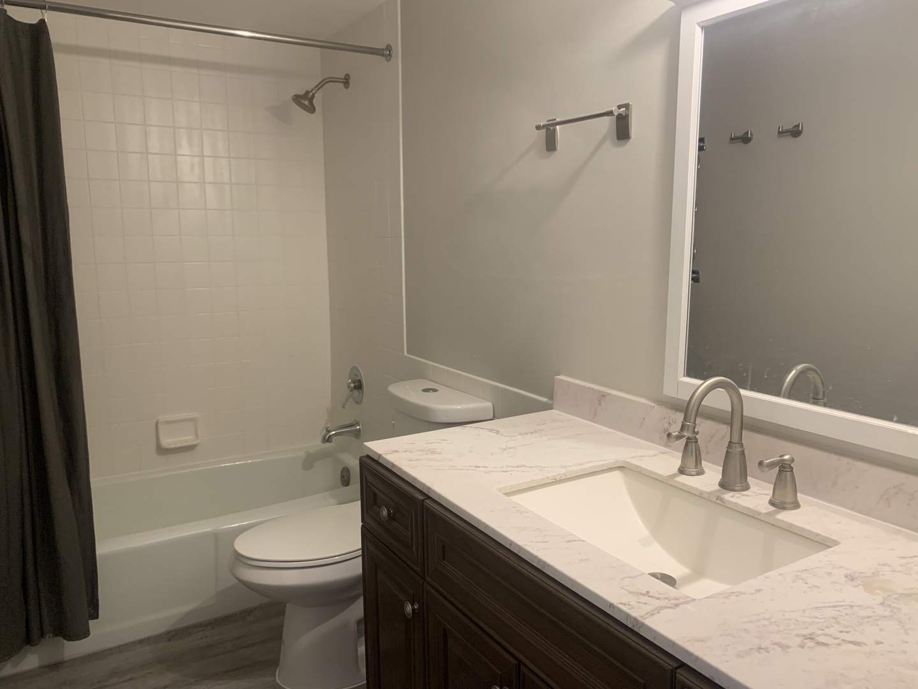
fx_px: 690
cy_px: 344
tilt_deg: -9.2
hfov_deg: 67.3
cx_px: 459
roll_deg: +0.2
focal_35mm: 26
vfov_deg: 53.1
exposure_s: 1/60
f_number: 1.8
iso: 200
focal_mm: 4.25
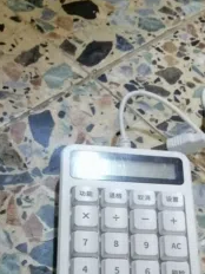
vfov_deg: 36.4
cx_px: 108
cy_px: 233
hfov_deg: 29.1
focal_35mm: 50
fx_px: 395
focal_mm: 3.95
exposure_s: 1/20
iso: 500
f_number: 1.8
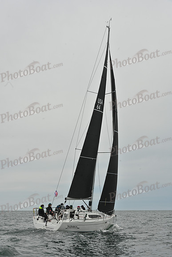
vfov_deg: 28.8
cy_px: 128
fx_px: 501
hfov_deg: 19.5
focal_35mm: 70
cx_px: 86
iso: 320
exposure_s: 1/1000
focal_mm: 70
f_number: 10
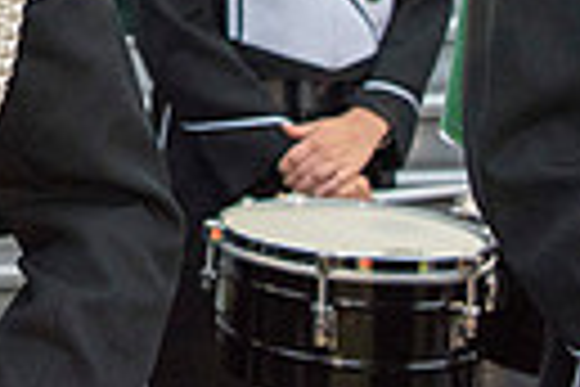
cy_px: -277
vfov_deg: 11.8
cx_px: -135
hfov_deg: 17.9
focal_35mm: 108
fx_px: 1740
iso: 2000
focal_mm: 24
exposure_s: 1/800
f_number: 3.2
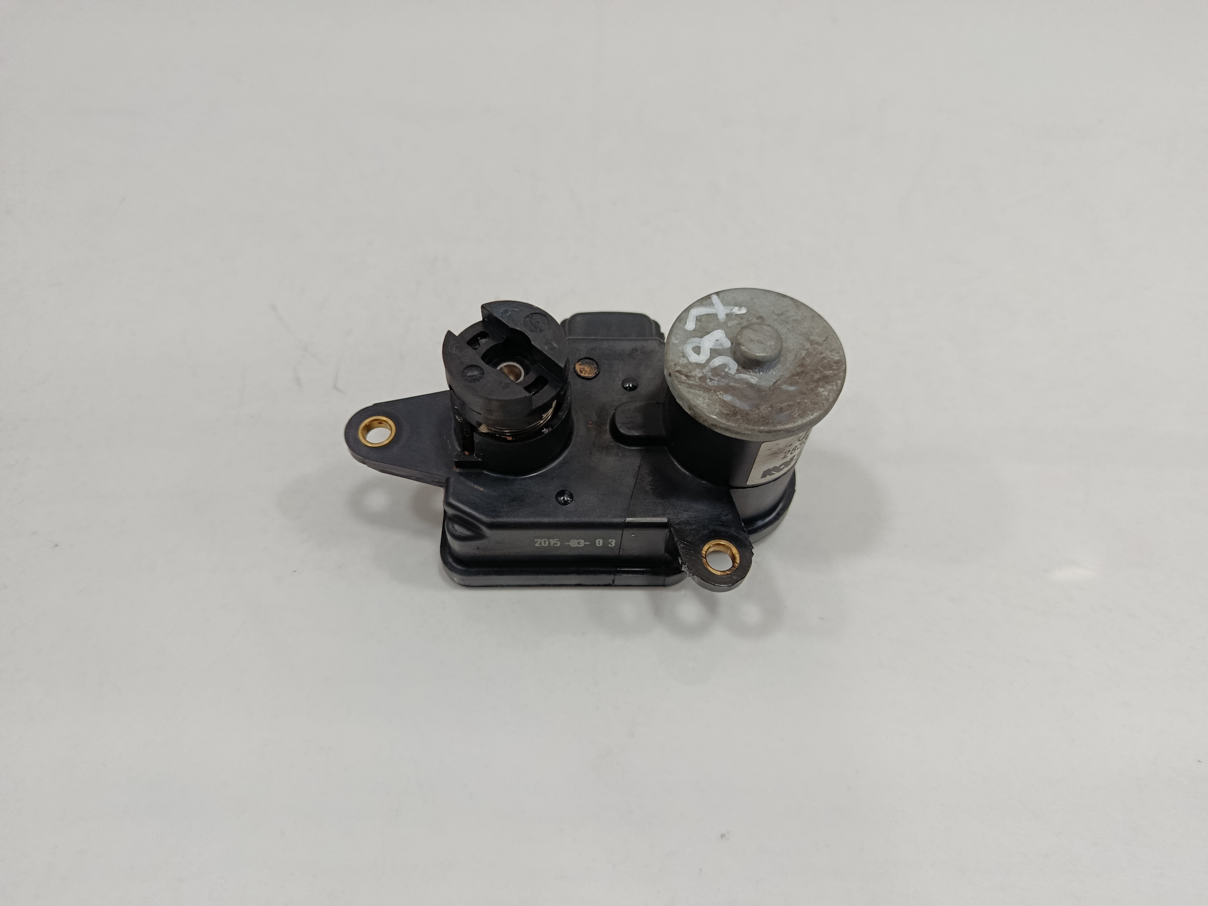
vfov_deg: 56.8
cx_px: 604
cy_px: 453
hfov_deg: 71.6
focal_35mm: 24
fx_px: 838
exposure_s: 1/100
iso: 833
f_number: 1.7
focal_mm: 5.24
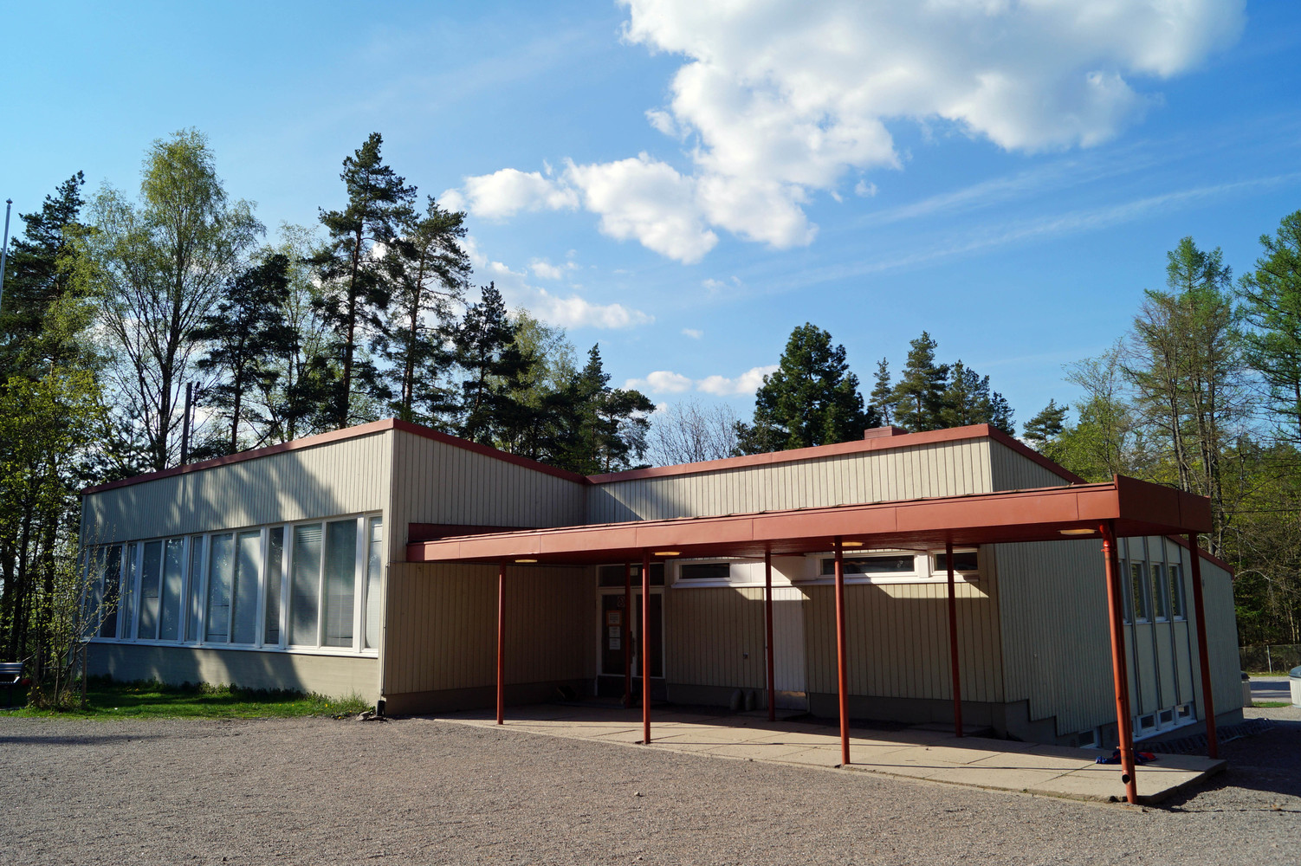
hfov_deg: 67.4
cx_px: 650
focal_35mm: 27
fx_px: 975
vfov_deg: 47.9
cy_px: 433
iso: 100
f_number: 10
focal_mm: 18
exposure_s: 1/200
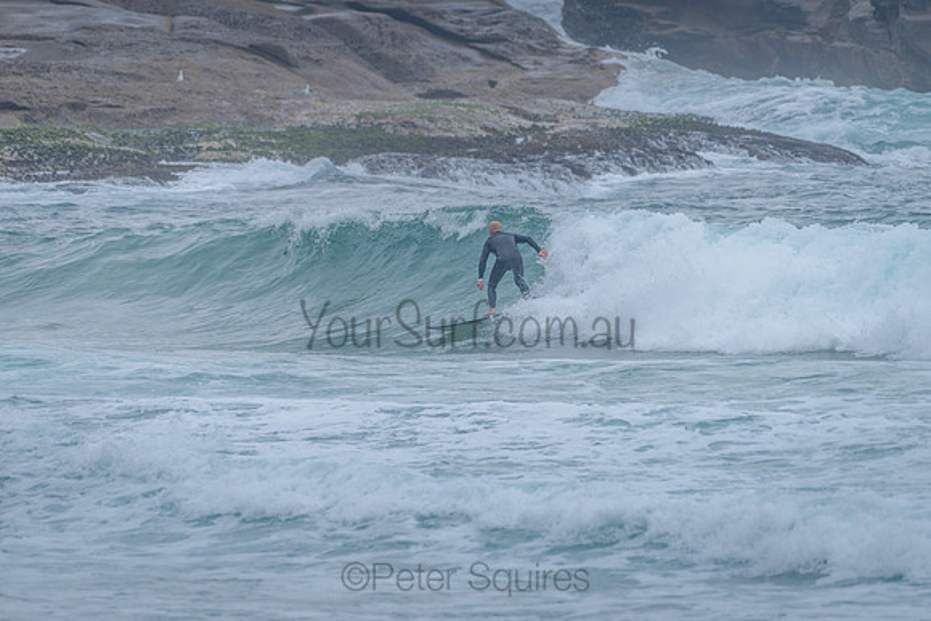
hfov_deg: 3.4
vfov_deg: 2.2
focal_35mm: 613
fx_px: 15850
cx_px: 467
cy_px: 241
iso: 500
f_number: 5.6
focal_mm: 500
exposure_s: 1/1250
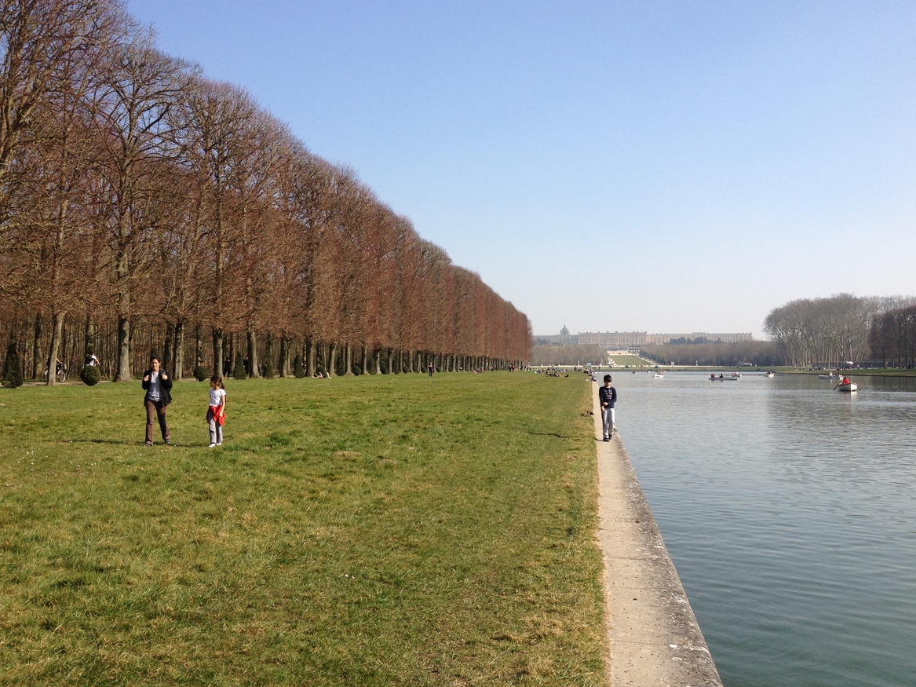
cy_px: 336
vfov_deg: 39.6
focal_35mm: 36
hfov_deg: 51.4
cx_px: 464
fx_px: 953
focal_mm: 4.28
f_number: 2.4
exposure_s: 1/1493
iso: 50
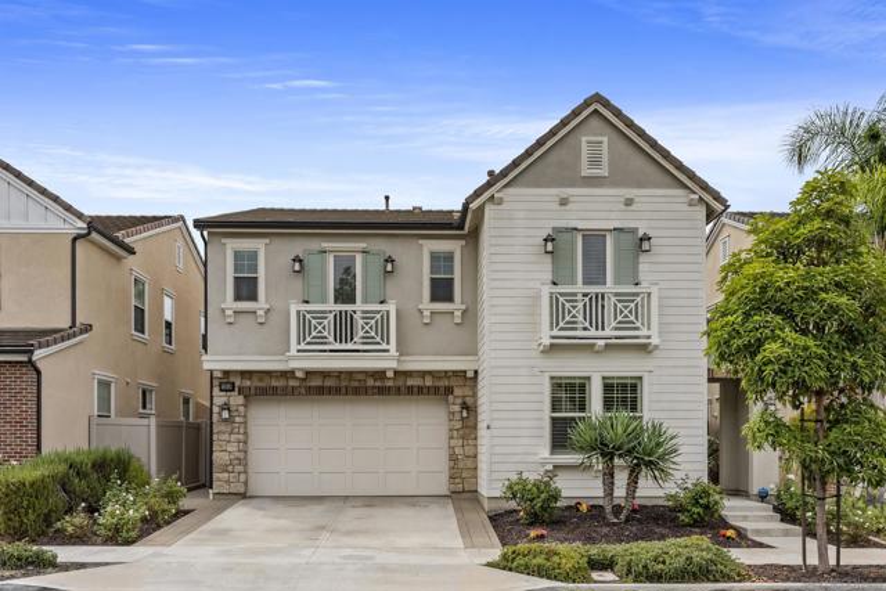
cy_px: 296
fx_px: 665
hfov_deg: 67.4
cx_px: 443
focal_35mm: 27
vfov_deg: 48.0
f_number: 8
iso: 500
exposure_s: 1/2500
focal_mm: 27
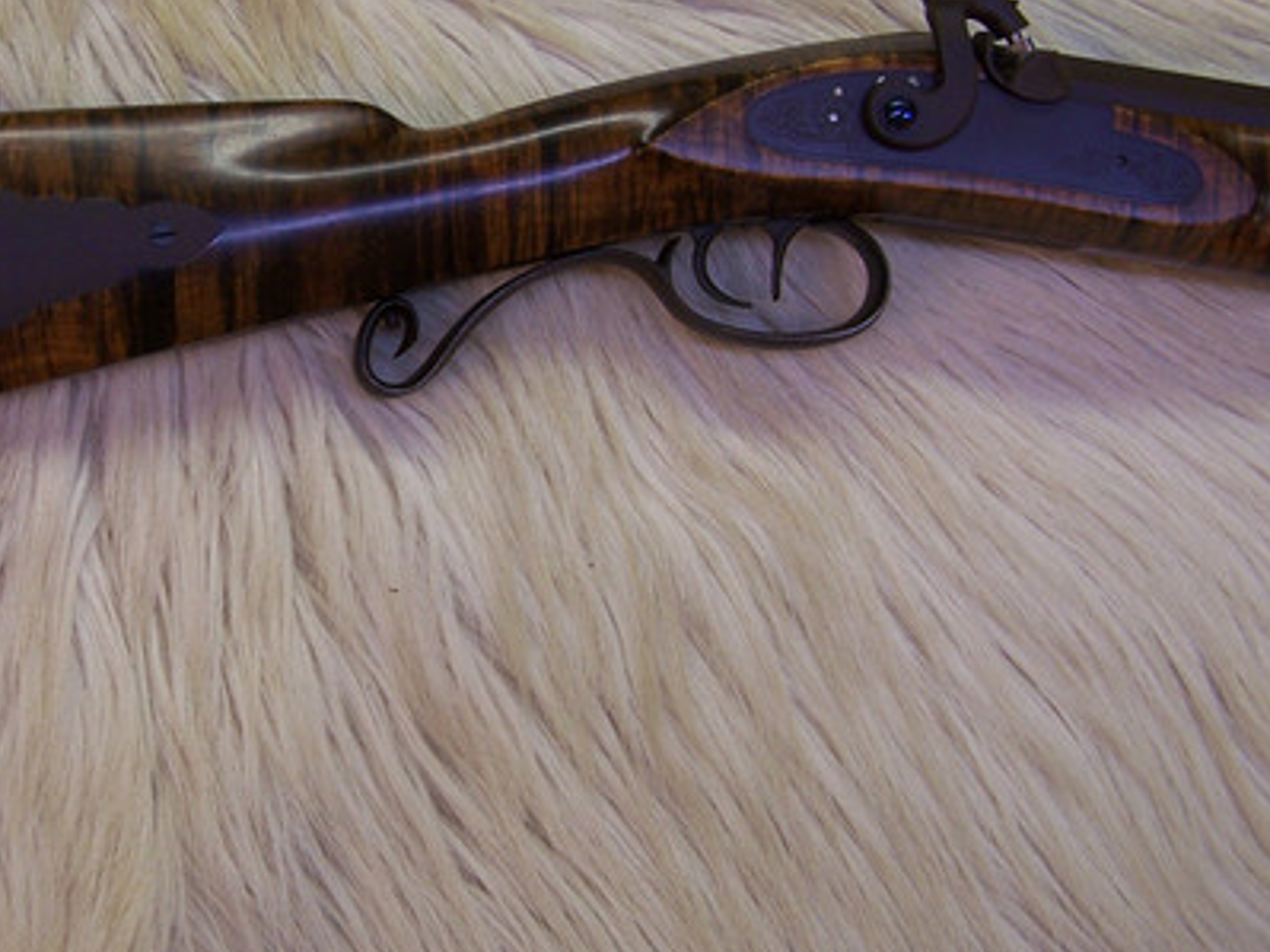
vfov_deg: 23.8
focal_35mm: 61
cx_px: 312
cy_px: 236
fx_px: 2237
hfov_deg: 31.1
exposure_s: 1/50
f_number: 2.8
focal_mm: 6.3
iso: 80
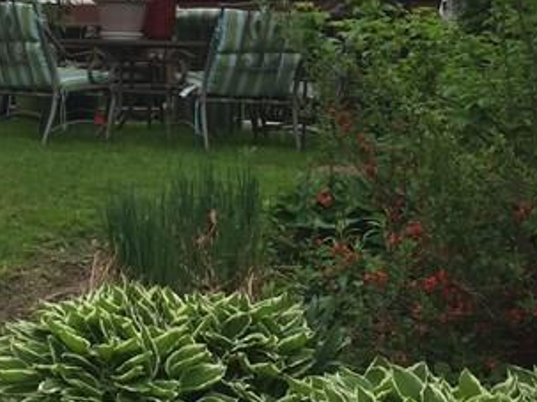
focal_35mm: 98
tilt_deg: +4.8
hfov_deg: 18.7
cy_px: 11
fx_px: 1520
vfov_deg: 14.9
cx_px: -147
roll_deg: -1.6
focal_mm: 4.15
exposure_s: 1/311
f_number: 2.2
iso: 32
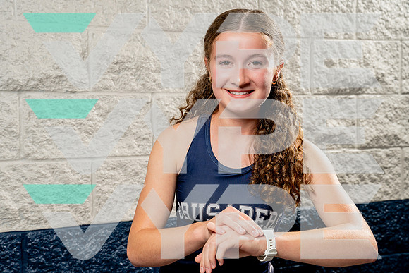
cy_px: 138
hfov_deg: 36.0
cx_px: 202
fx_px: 629
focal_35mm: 55
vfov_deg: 24.5
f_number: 5.6
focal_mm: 53
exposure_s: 1/250
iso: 250
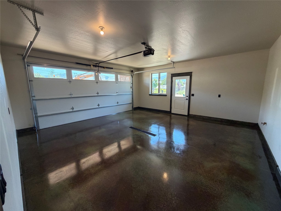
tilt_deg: -8.9
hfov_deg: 102.1
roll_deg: +1.3
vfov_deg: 85.7
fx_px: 114
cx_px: 140
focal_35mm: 14
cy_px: 106
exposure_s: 1/120
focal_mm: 2.22
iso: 250
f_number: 2.2
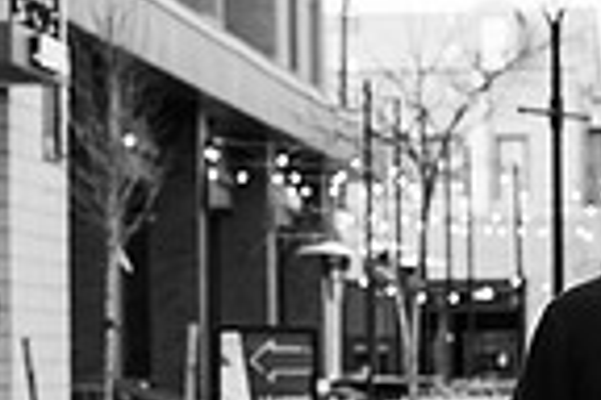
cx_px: 1010
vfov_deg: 4.7
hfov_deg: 7.0
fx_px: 4824
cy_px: 490
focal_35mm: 289
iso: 640
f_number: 5
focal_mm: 72
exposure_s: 1/125
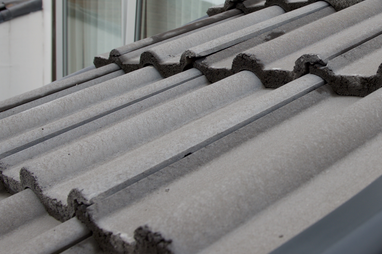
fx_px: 594
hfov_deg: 34.2
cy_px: 55
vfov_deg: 23.9
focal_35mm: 56
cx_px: 321
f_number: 8
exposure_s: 1/250
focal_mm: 27
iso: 200
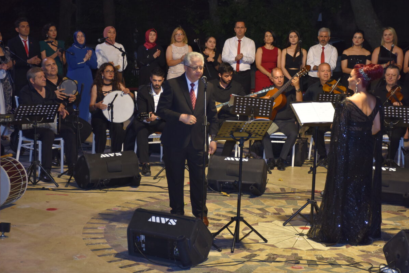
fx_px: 943
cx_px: 213
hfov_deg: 24.5
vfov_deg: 16.5
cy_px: 131
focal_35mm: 83
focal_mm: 52
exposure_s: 1/60
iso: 720
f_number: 4.8
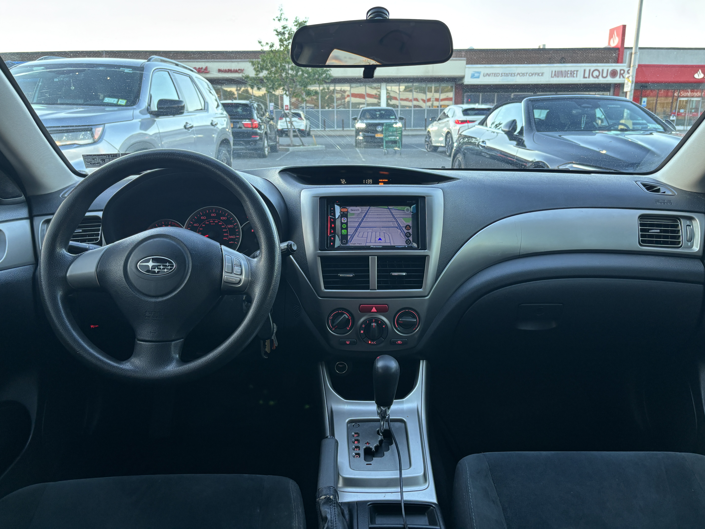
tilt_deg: -15.7
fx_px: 530
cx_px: 352
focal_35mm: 26
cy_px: 264
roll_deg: +0.5
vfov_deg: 53.1
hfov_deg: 67.3
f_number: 1.6
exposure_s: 1/75
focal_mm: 5.96
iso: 125
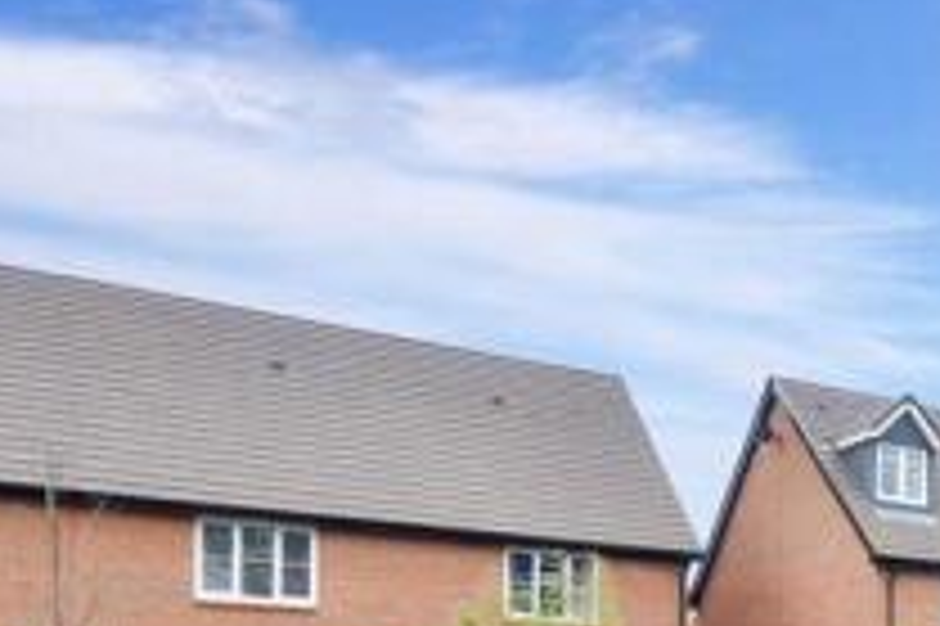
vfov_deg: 25.8
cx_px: 998
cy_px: 736
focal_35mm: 47
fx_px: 1226
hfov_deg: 36.4
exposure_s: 1/500
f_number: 8
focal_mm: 10
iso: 500
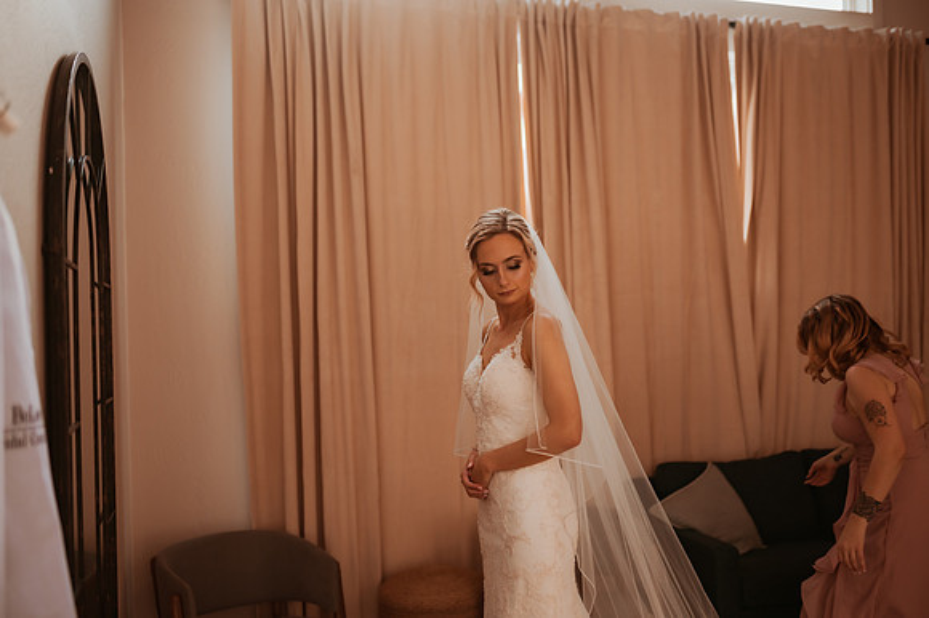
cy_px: 309
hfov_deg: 54.5
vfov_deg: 37.8
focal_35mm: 35
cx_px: 464
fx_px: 903
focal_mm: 35
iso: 320
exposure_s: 1/1250
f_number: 1.8
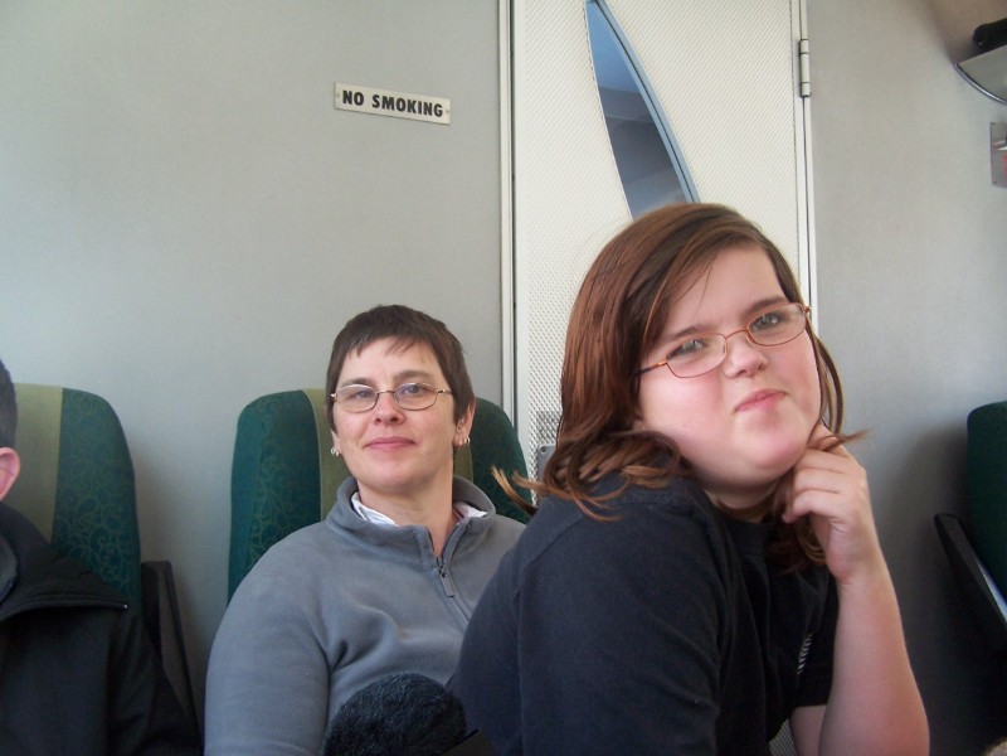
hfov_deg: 49.0
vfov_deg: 37.7
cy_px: 378
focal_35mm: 38
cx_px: 504
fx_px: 1105
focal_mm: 6.3
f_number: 2.8
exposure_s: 1/30
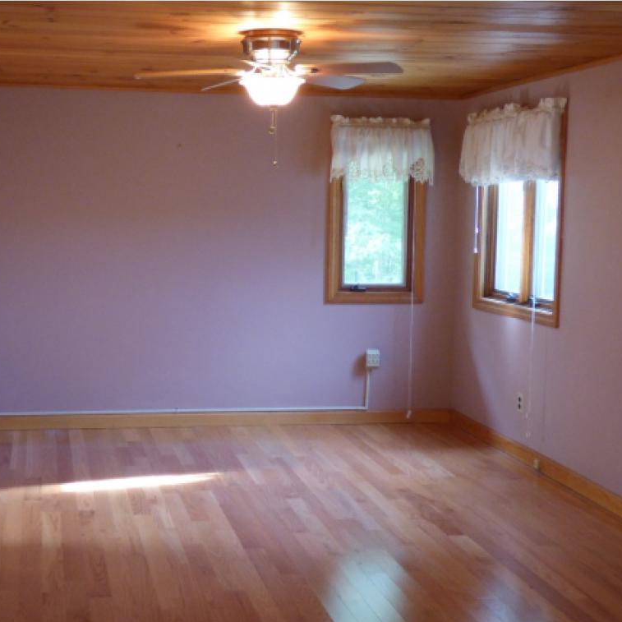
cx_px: 224
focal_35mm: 55
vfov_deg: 31.1
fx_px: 1118
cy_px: 315
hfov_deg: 30.9
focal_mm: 8.24
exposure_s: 1/20
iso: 400
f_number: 3.8
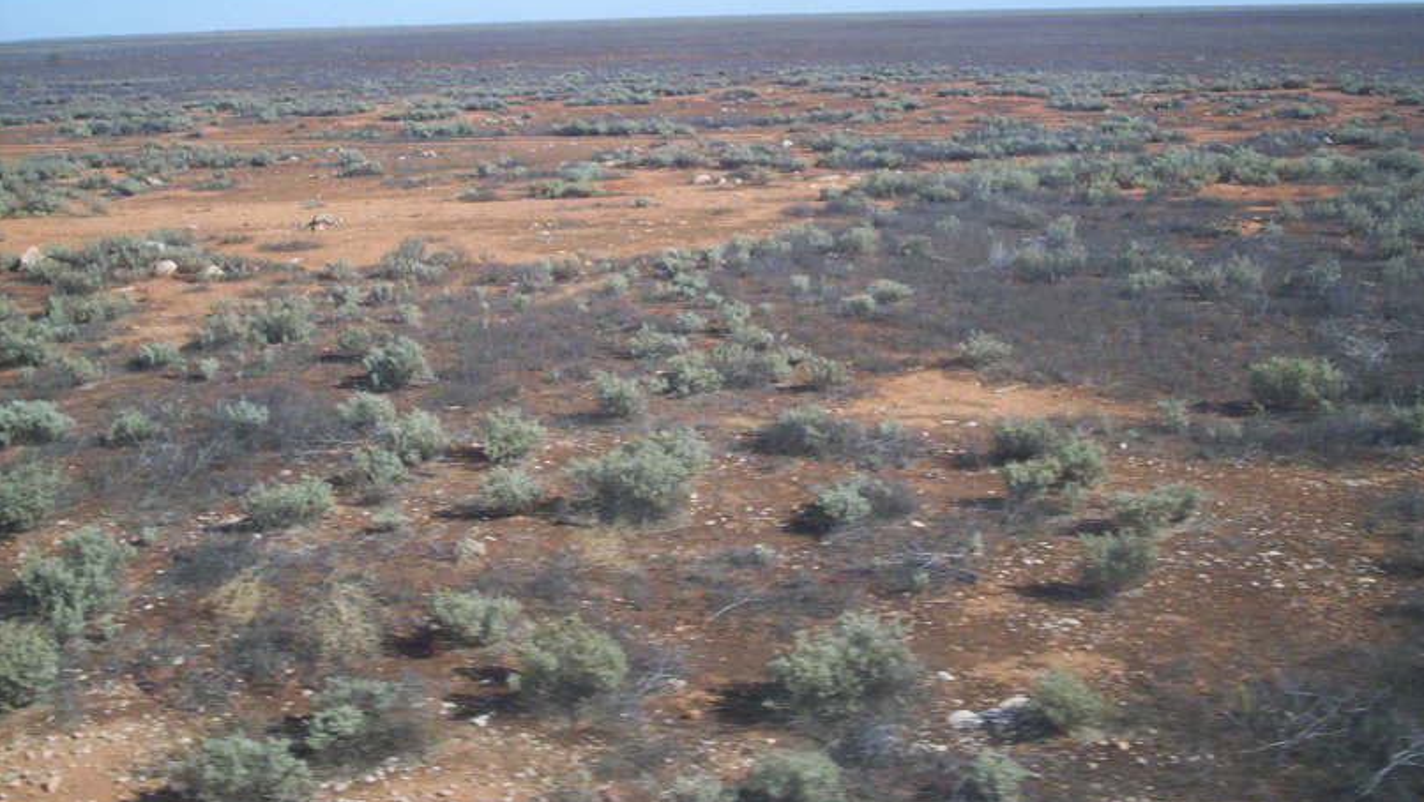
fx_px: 1586
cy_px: 350
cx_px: 719
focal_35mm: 42
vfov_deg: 28.3
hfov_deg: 48.3
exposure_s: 1/134
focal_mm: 4.99
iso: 100
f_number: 4.5
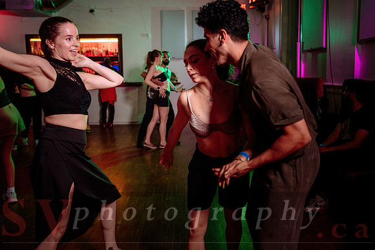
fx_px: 359
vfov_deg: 38.4
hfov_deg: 55.0
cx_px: 208
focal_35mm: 34
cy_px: 111
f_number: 2.8
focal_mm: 31
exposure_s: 1/30
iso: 800
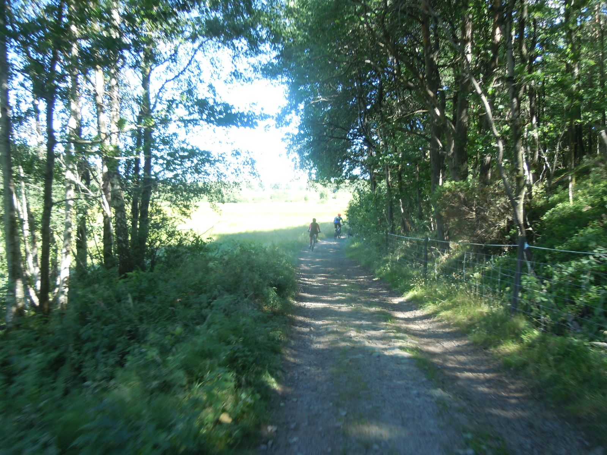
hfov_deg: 60.0
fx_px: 526
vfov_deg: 46.8
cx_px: 304
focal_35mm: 30
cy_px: 228
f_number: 3.5
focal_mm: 5.4
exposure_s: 1/60
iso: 125
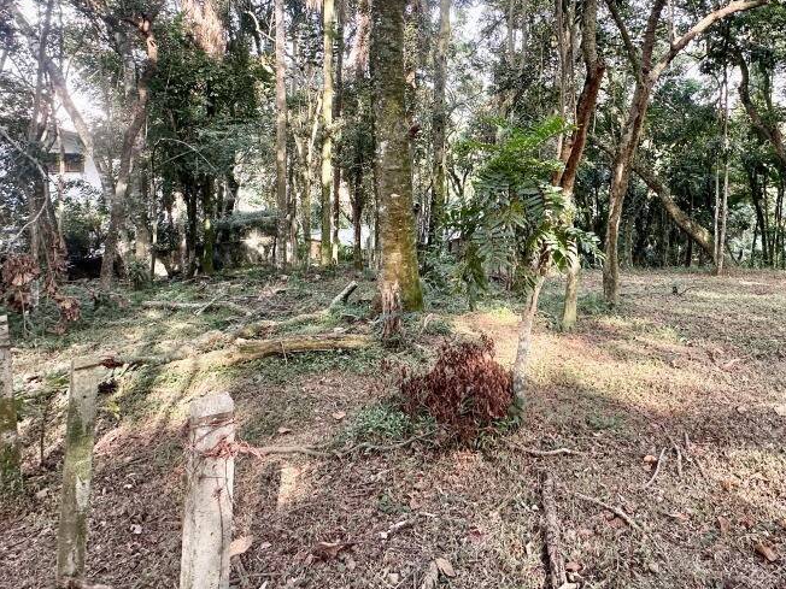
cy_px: 166
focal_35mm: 22
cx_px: 499
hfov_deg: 74.8
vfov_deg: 58.7
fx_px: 500
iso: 100
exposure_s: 1/99
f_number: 2.2
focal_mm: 2.22
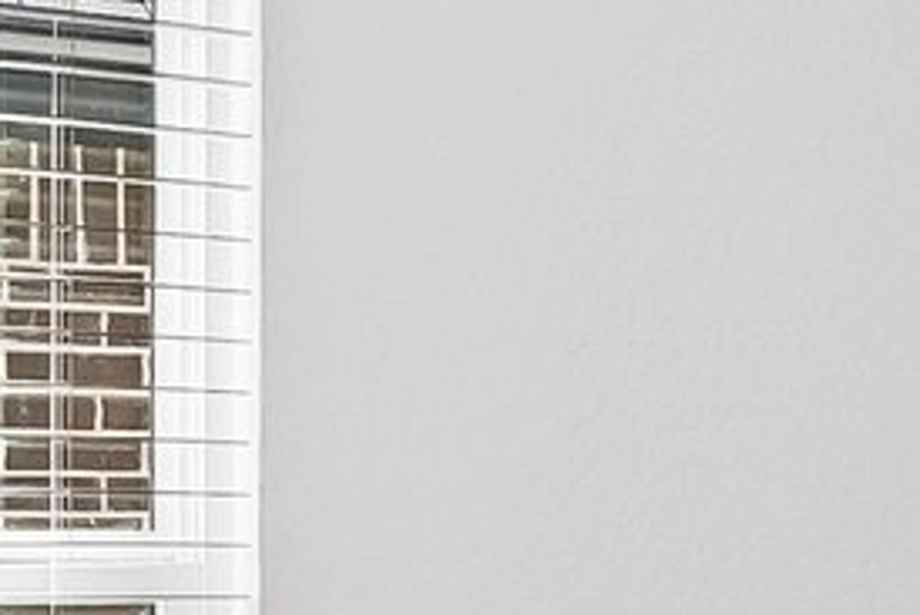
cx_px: 1837
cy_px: 573
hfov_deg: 14.9
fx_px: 2864
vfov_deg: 12.1
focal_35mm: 112
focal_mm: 10
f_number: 8
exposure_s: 1/80
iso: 400
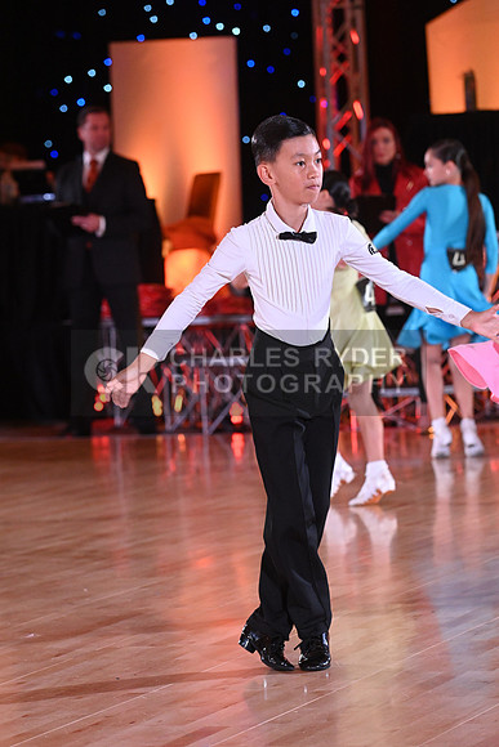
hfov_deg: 8.1
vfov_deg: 12.1
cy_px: 374
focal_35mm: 170
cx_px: 250
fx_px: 3532
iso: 5000
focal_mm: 170
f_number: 5.6
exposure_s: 1/400
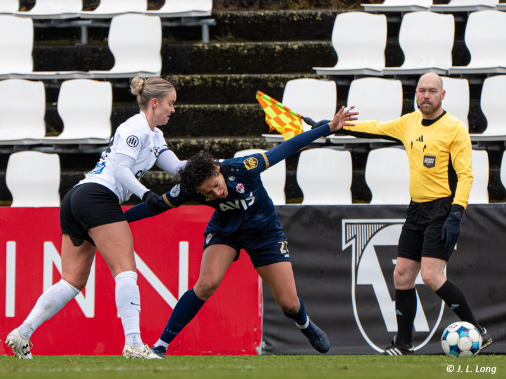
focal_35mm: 906
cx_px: 197
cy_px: 173
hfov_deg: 2.2
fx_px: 13241
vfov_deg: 1.6
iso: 2500
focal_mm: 480
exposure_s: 1/1000
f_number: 6
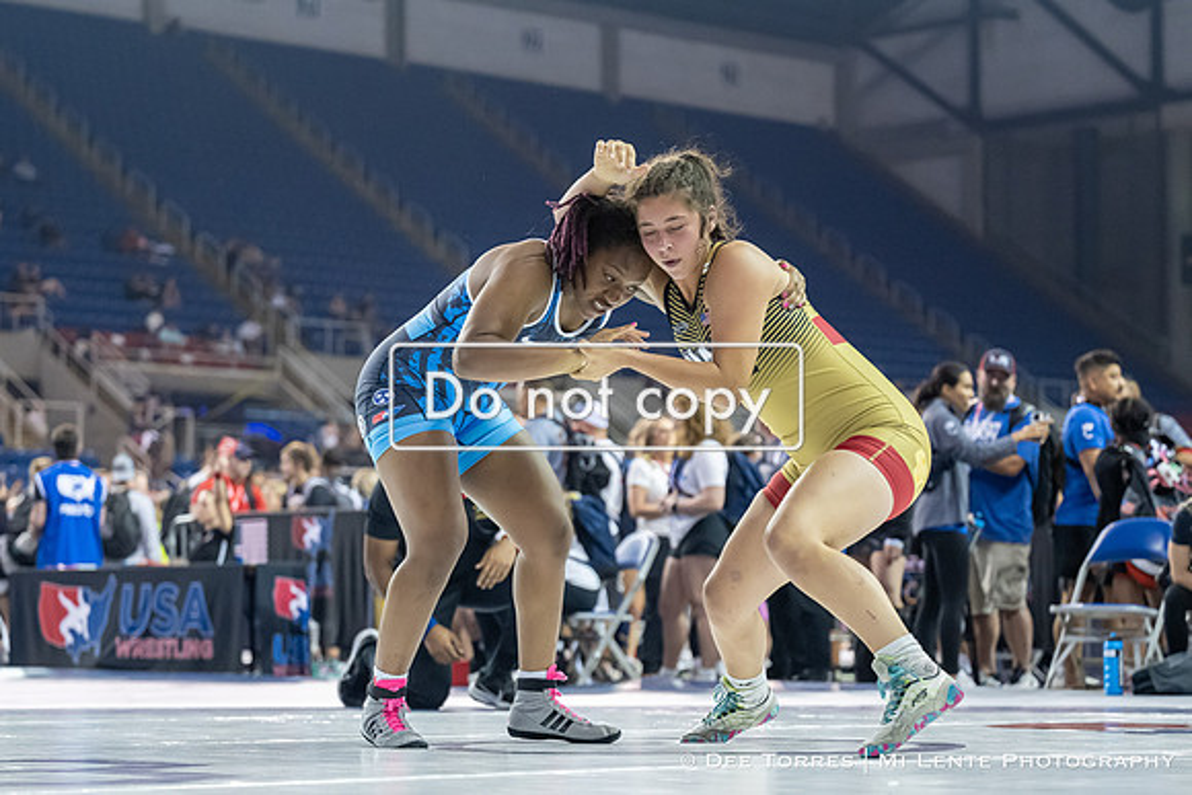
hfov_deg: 20.6
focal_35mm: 99
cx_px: 579
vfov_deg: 13.8
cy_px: 544
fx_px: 3271
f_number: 2.8
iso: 2500
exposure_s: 1/800
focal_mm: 70
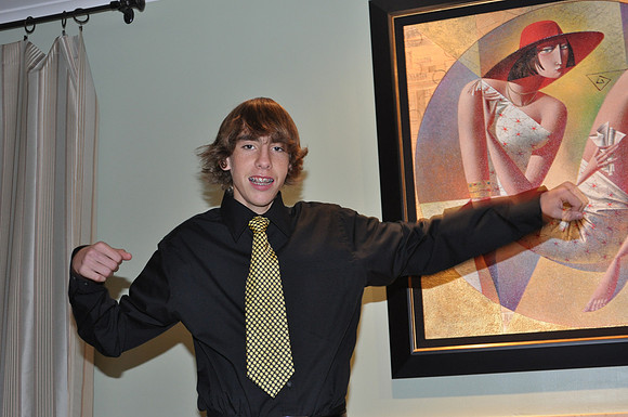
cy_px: 208
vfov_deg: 25.7
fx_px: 915
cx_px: 314
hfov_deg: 37.9
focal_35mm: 52
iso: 800
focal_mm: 35
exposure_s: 1/30
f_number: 5
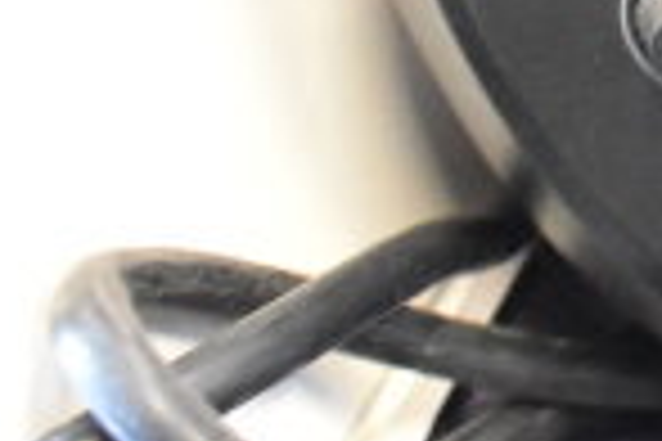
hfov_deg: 12.9
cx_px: 1356
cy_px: -299
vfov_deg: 9.6
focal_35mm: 137
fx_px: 2519
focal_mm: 22
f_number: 3.8
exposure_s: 1/30
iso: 9000
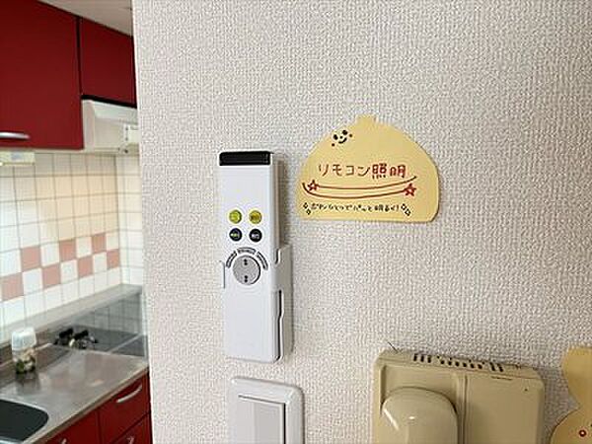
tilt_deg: -8.0
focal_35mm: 26
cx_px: 296
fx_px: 445
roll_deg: +0.3
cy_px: 222
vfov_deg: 53.1
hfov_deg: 67.3
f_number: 1.6
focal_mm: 5.1
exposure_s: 1/50
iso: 64
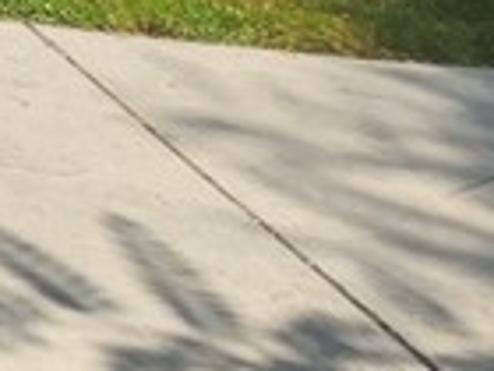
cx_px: -1115
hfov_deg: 10.4
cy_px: -700
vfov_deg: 11.0
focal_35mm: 95
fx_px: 1356
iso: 50
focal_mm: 2.2
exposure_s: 1/1889
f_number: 2.2
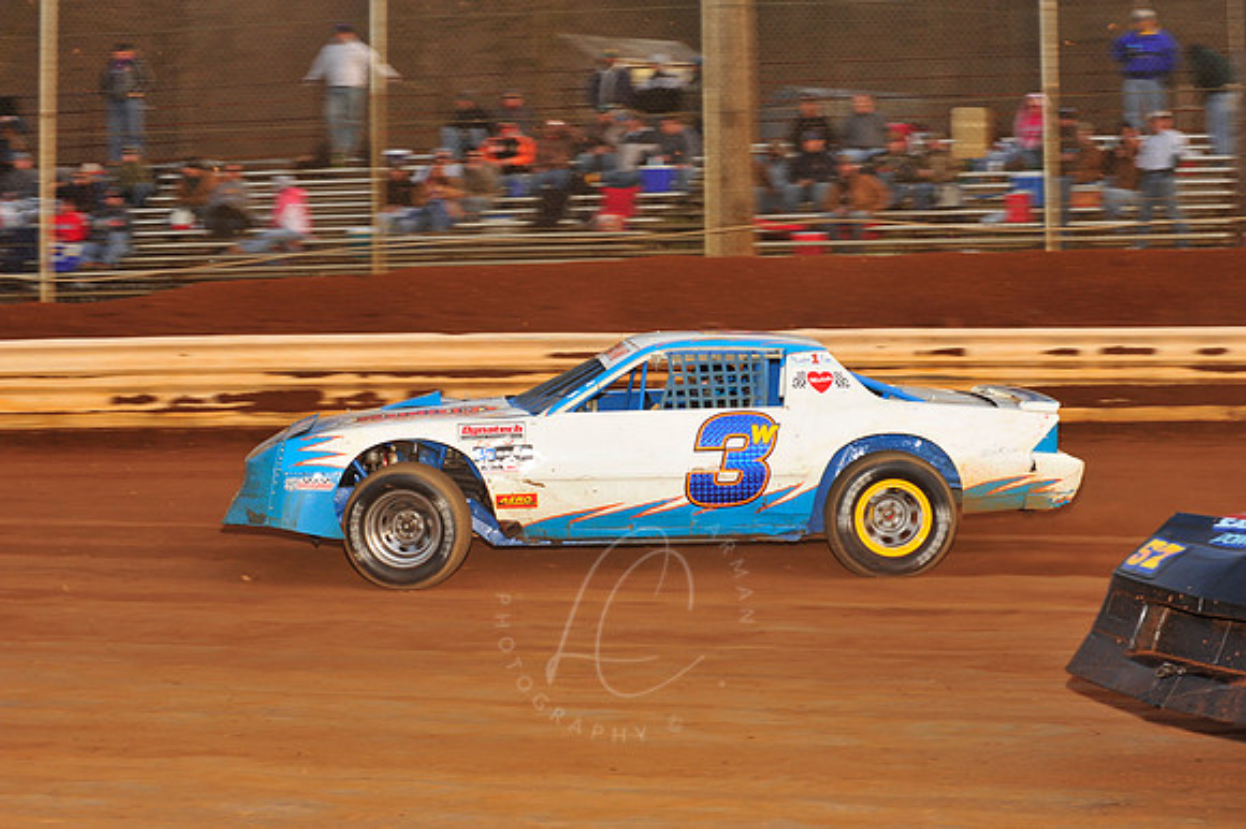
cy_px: 414
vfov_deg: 17.0
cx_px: 623
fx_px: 2767
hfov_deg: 25.4
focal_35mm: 80
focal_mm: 80
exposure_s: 1/250
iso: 640
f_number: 8
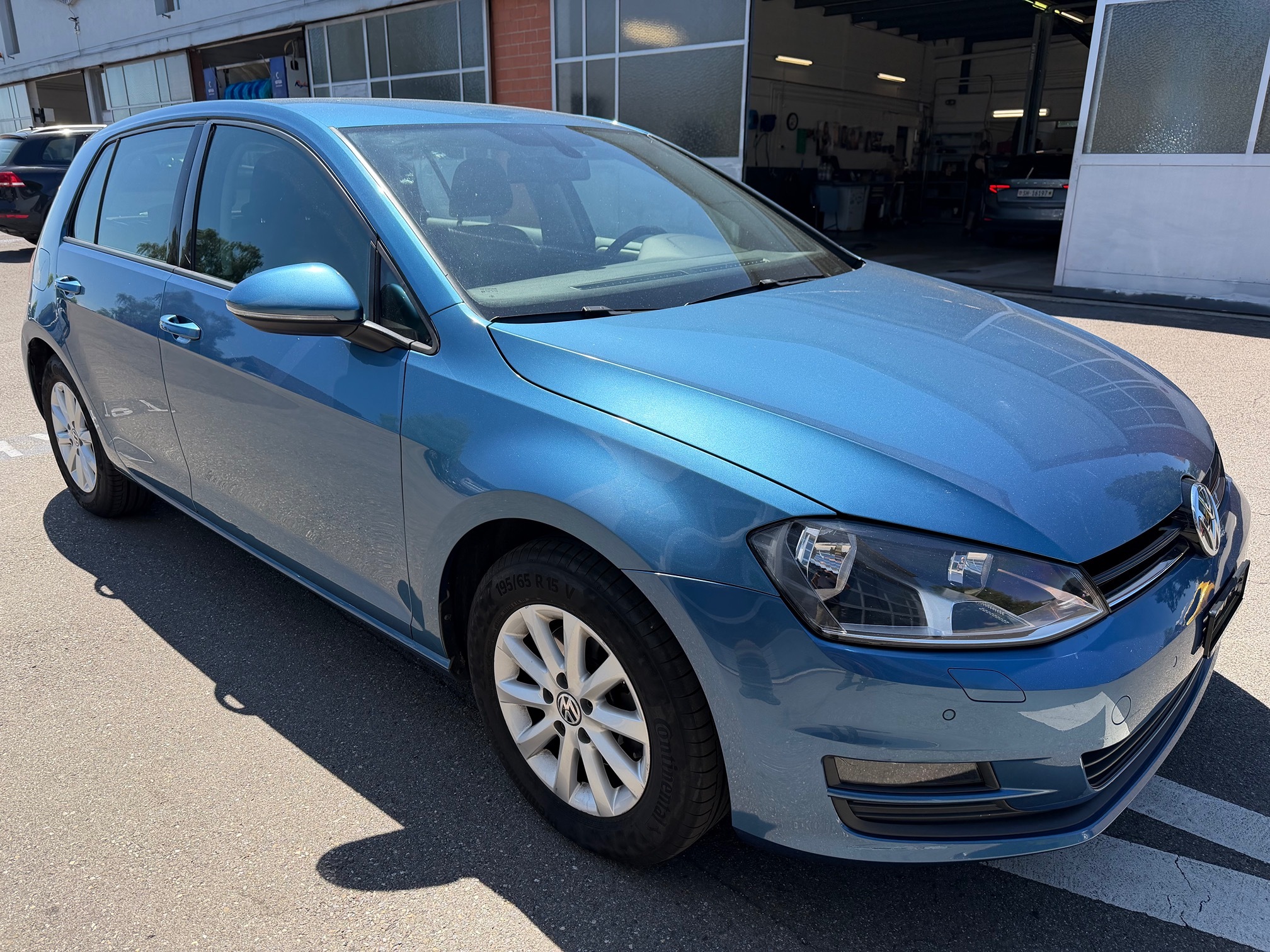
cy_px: 476
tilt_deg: -18.8
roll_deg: -0.6
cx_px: 635
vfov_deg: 56.8
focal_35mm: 24
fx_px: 881
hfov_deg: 71.6
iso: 100
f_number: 1.78
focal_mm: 6.76
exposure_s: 1/2611
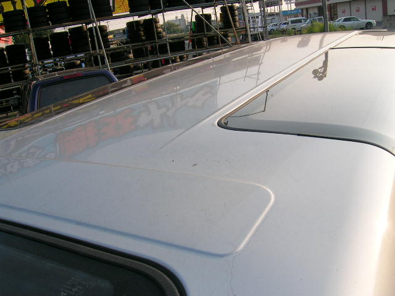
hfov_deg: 52.6
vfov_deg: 40.7
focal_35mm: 35
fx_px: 399
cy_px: 148
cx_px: 198
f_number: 4.8
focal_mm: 5.4
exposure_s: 1/228
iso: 50
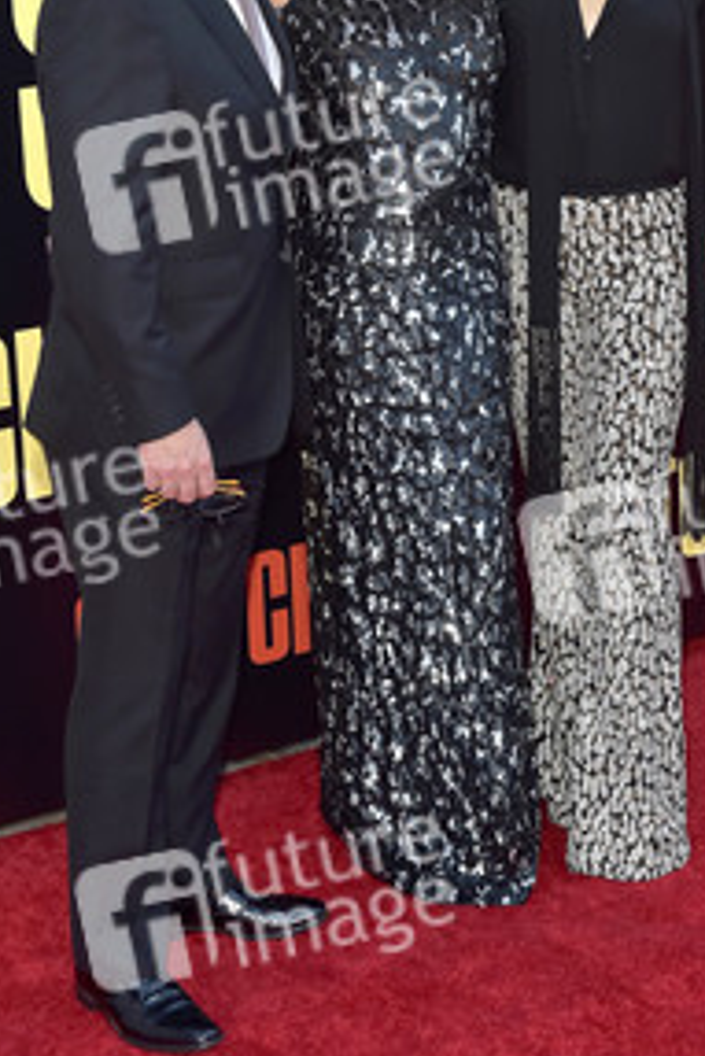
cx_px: 375
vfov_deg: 24.1
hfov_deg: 16.3
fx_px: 2464
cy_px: 351
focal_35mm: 84
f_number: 6.3
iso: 500
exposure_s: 1/320
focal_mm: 60
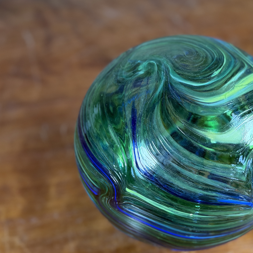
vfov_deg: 52.5
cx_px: 168
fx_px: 256
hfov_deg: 51.6
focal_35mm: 31
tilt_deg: -46.3
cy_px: 128
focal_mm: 6.76
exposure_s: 1/160
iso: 160
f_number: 1.78
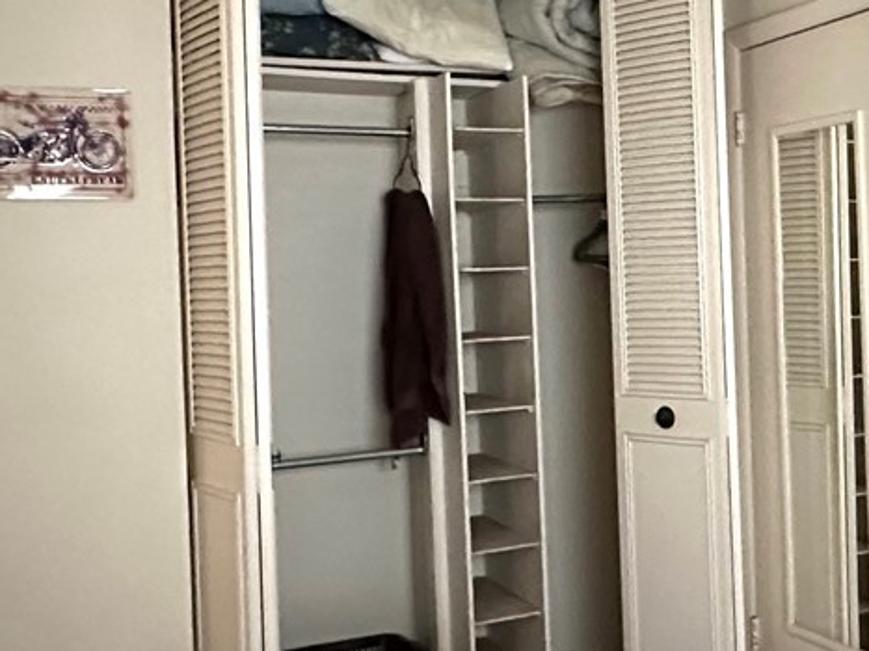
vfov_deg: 30.2
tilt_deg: +1.5
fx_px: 1205
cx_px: 681
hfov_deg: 38.3
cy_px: 273
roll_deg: +2.1
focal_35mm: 48
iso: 1600
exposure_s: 1/41
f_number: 2.2
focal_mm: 2.22
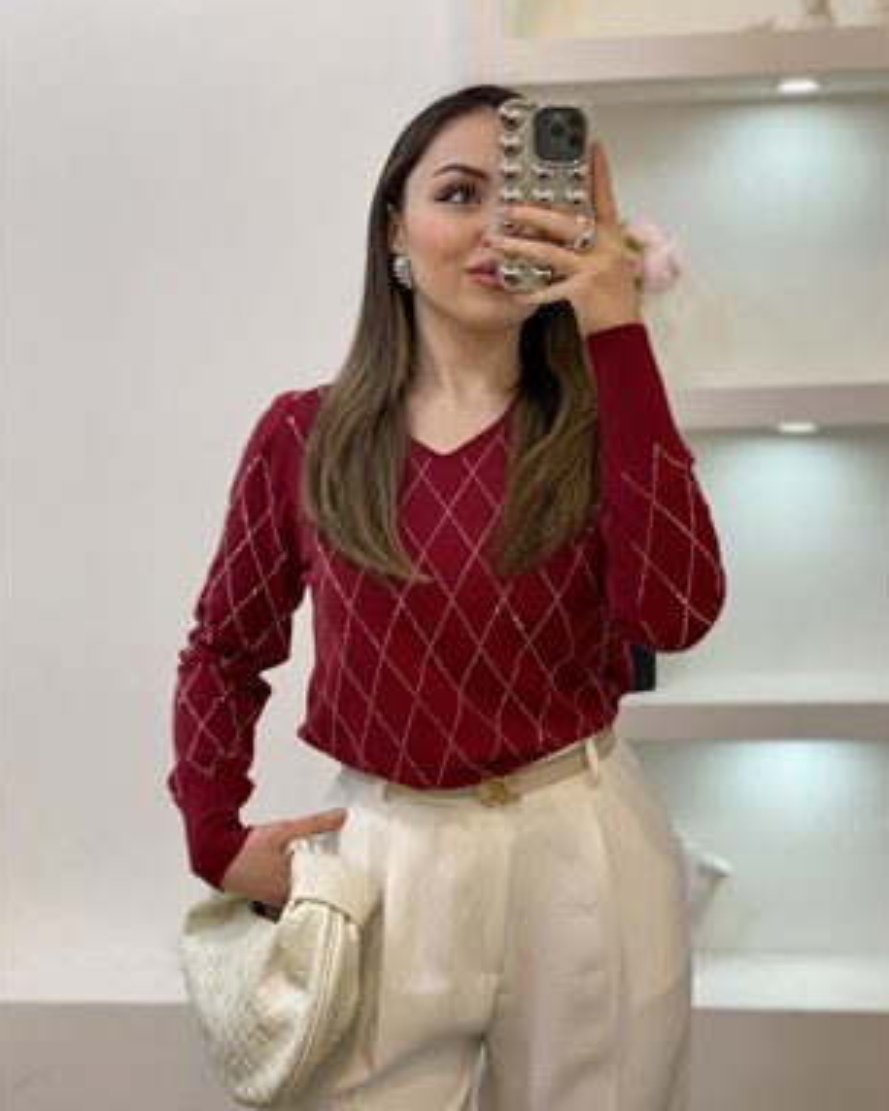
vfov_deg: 34.1
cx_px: 443
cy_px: 570
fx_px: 1808
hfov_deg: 27.6
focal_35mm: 55
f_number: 2
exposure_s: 1/100
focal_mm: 6
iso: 80
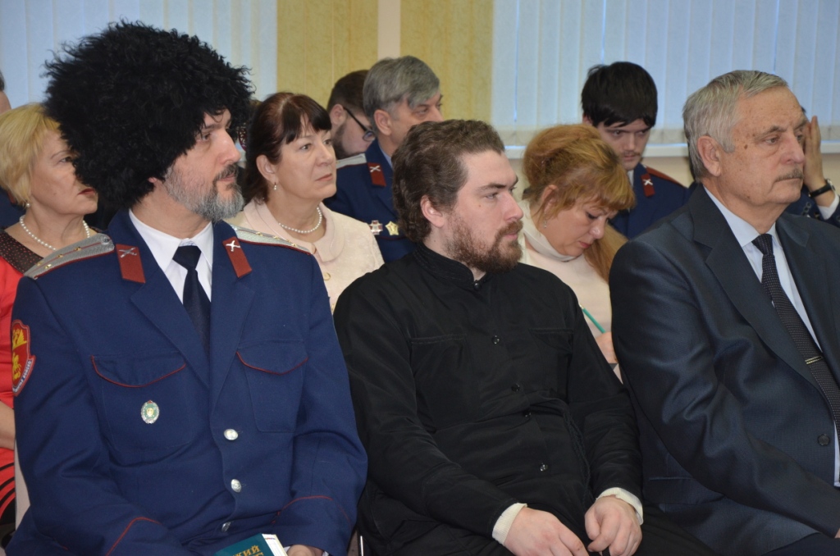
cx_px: 420
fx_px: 2026
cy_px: 278
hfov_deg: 23.4
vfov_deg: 15.6
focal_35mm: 87
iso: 800
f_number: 5
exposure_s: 1/60
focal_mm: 58
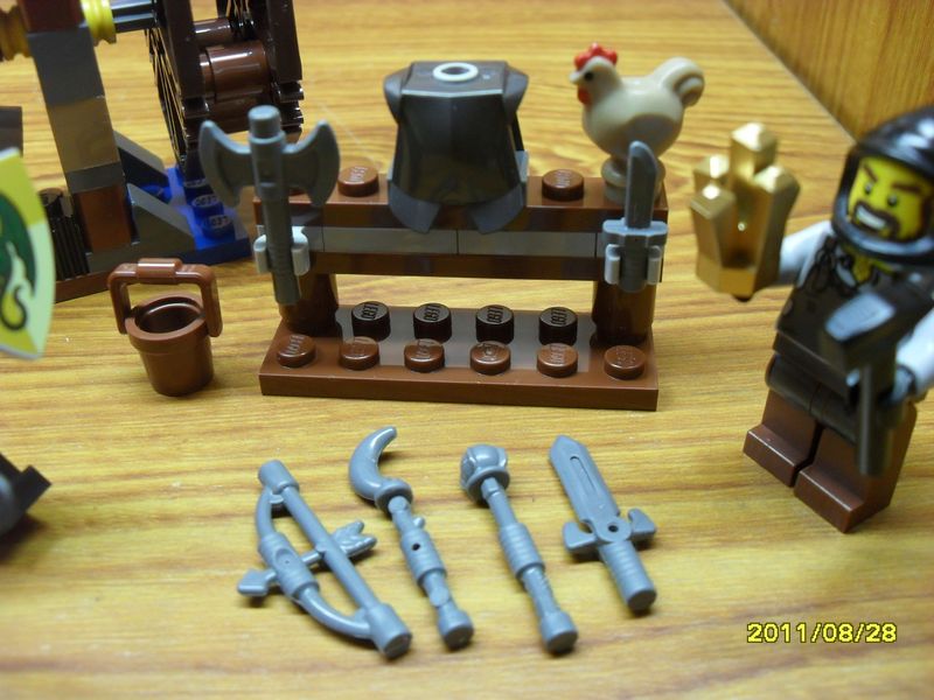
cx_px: 467
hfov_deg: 52.6
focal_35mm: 35
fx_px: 944
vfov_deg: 40.7
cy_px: 350
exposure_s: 1/15
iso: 200
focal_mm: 6.2
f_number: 2.8
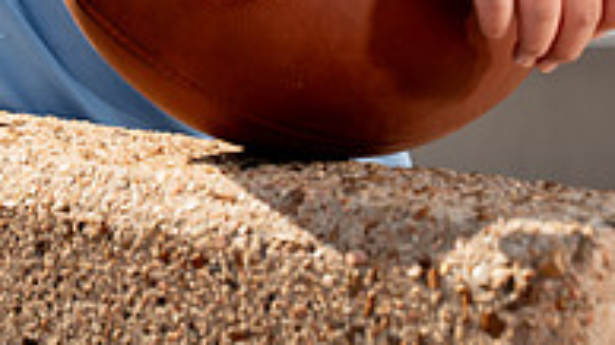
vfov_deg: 6.9
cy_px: -364
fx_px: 2771
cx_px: 171
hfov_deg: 12.6
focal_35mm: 170
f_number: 8
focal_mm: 70
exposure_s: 1/250
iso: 250
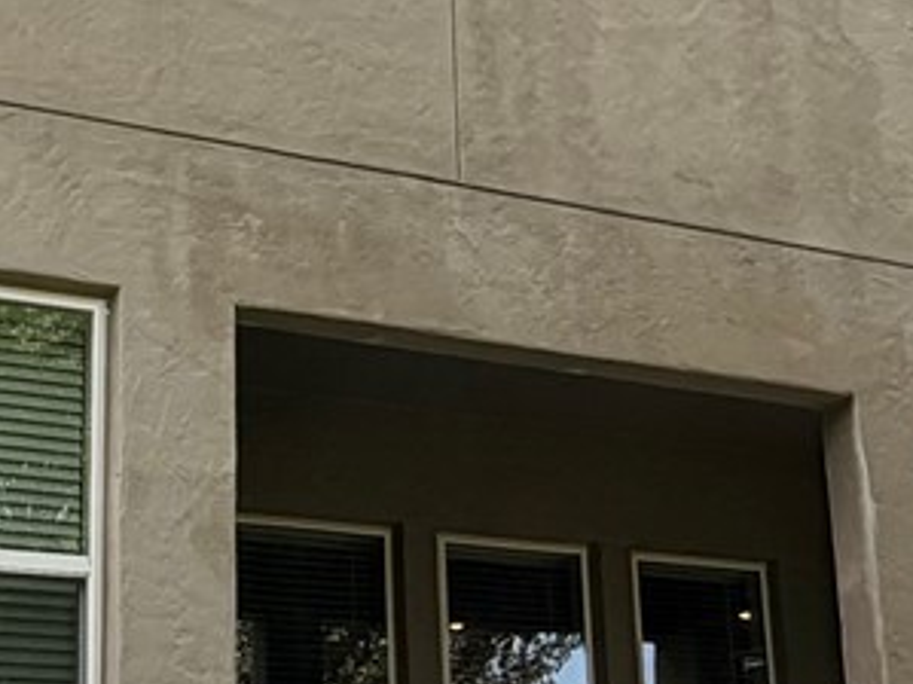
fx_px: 1977
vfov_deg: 19.6
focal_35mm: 75
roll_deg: +0.6
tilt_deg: +18.8
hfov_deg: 25.8
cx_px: 263
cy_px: 363
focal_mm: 2.22
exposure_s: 1/726
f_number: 2.2
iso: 40
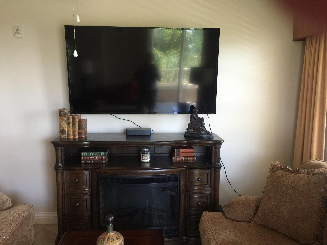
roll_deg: +0.5
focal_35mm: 29
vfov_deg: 48.2
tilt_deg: -6.6
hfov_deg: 61.7
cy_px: 122
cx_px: 164
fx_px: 274
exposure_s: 1/15
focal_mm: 4.15
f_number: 2.2
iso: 80
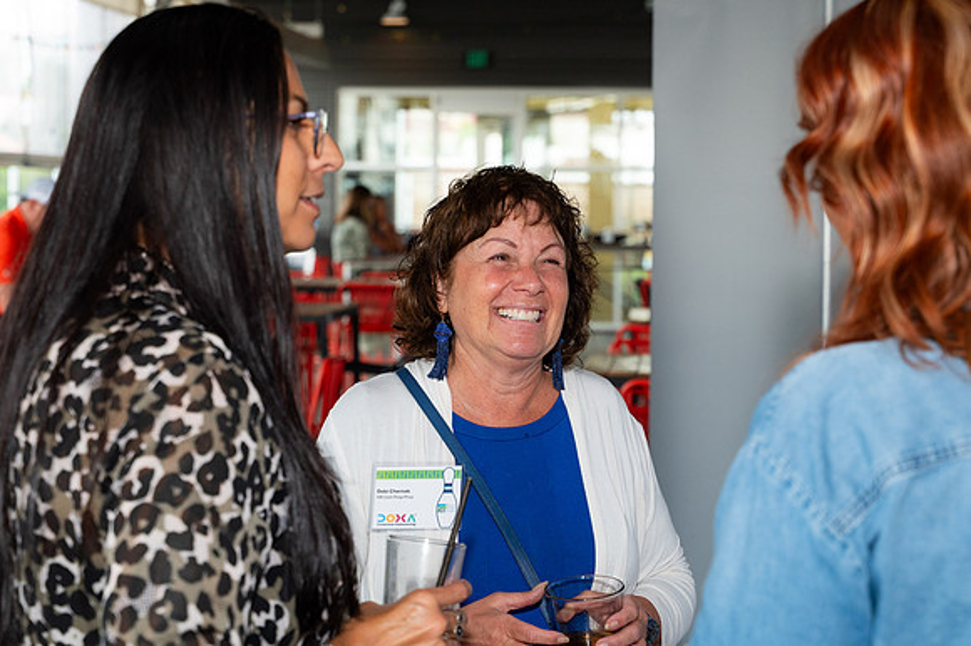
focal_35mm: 68
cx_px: 472
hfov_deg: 29.5
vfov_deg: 19.9
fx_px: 1841
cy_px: 294
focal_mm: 61
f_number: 4.5
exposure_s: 1/500
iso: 1250
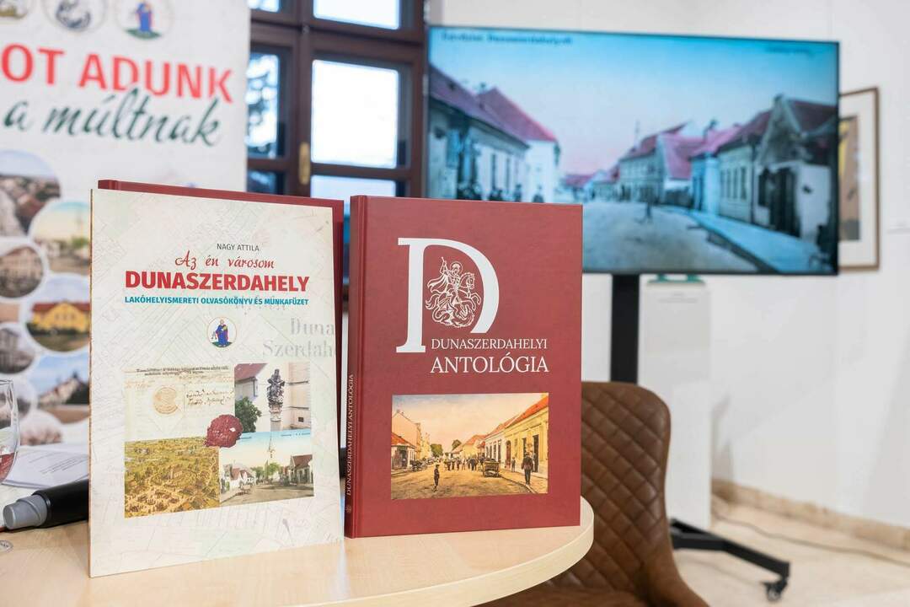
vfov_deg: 34.2
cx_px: 507
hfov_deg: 49.5
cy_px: 269
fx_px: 986
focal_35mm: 39
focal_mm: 35
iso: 1800
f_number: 5
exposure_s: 1/640
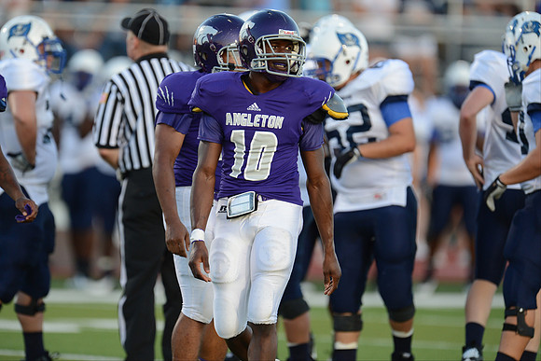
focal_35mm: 550
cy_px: 180
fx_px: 8267
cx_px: 270
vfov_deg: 2.5
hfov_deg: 3.7
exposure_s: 1/800
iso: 1000
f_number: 4
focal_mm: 550
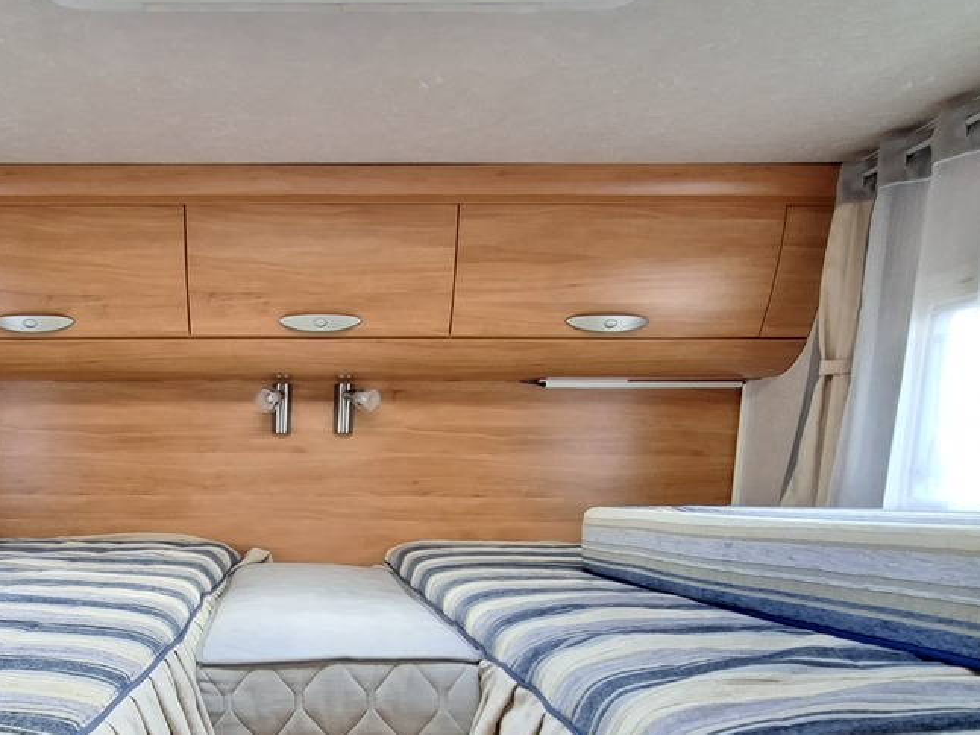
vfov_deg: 44.5
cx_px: 285
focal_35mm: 29
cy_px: 641
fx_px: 821
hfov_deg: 59.4
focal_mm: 1.74
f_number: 2.2
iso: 125
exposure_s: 1/40
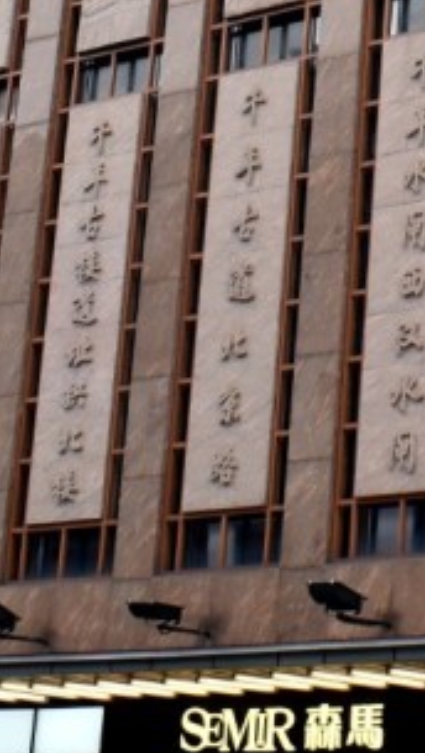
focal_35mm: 126
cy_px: -210
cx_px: 684
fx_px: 2519
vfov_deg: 16.2
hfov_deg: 9.3
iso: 400
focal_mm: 18
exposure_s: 1/250
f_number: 8
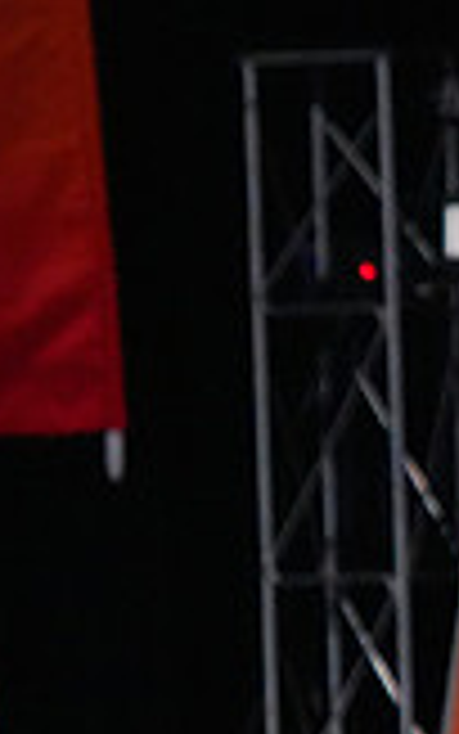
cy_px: 399
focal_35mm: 944
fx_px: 18877
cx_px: 1282
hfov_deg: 1.4
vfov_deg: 2.2
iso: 16000
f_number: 5.6
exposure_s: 1/1250
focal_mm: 260
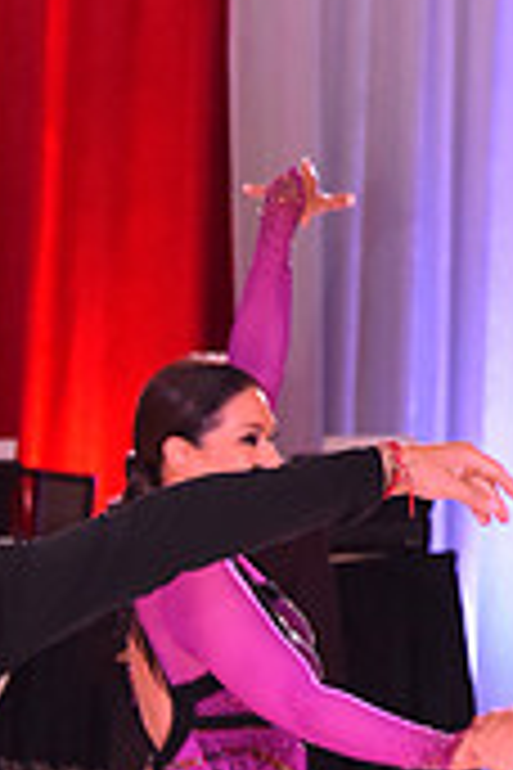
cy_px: 982
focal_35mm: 356
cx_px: -169
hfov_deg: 3.8
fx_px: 7609
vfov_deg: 5.8
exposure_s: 1/250
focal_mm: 105
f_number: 5.6
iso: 2500
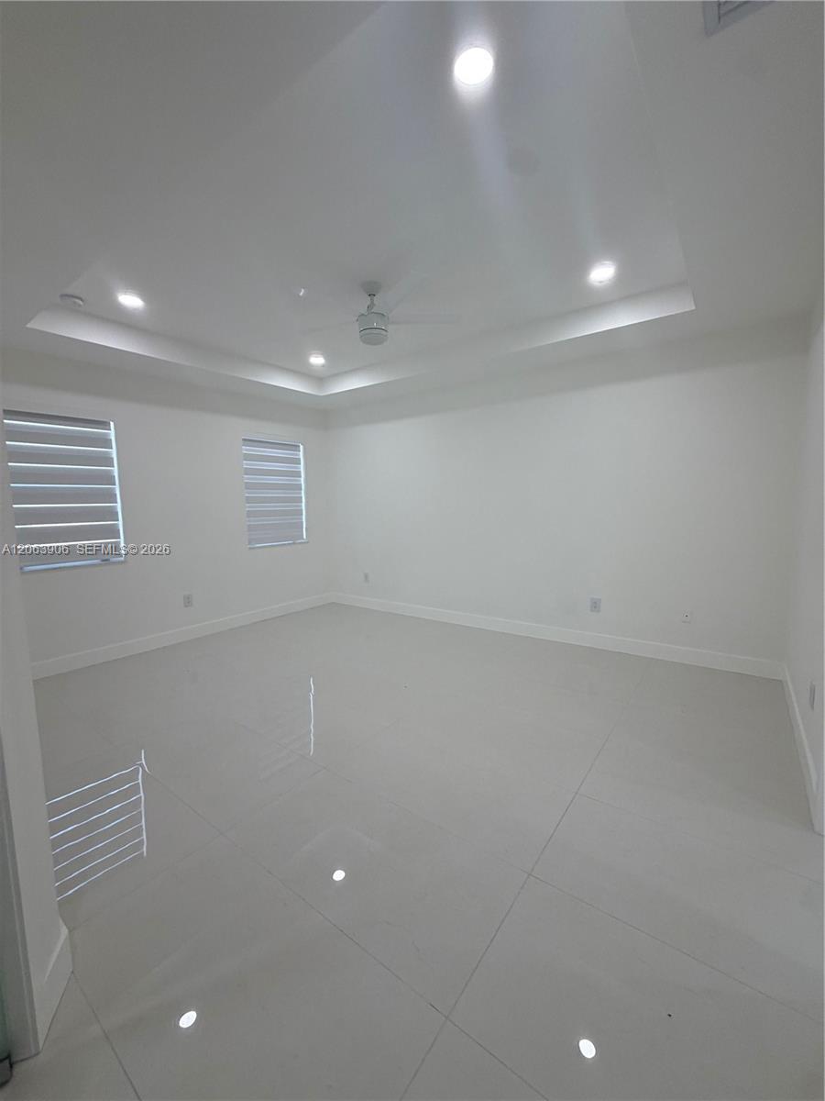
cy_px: 550
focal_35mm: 14
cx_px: 412
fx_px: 445
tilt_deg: -5.5
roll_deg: +1.4
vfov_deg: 102.1
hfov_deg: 85.7
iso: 100
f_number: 2.2
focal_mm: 2.22
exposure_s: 1/120
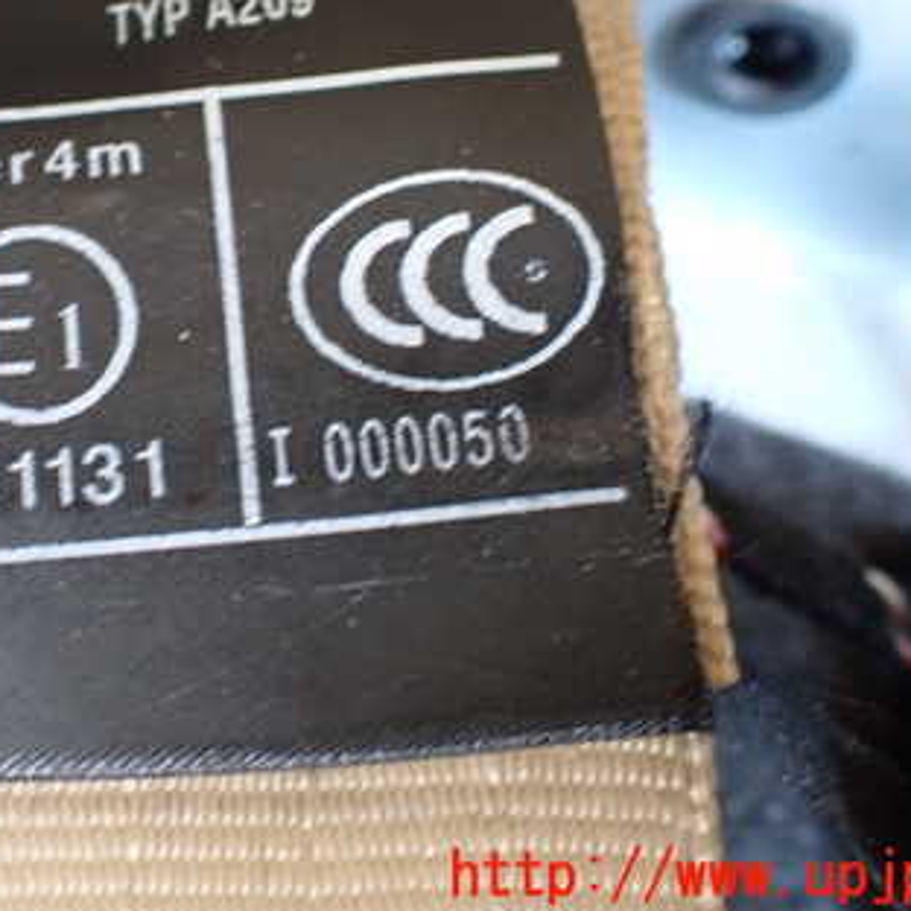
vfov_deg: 32.9
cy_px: 257
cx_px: 234
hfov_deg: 32.8
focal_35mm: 51
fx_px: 1519
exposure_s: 1/30
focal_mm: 5.4
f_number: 2.3
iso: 800
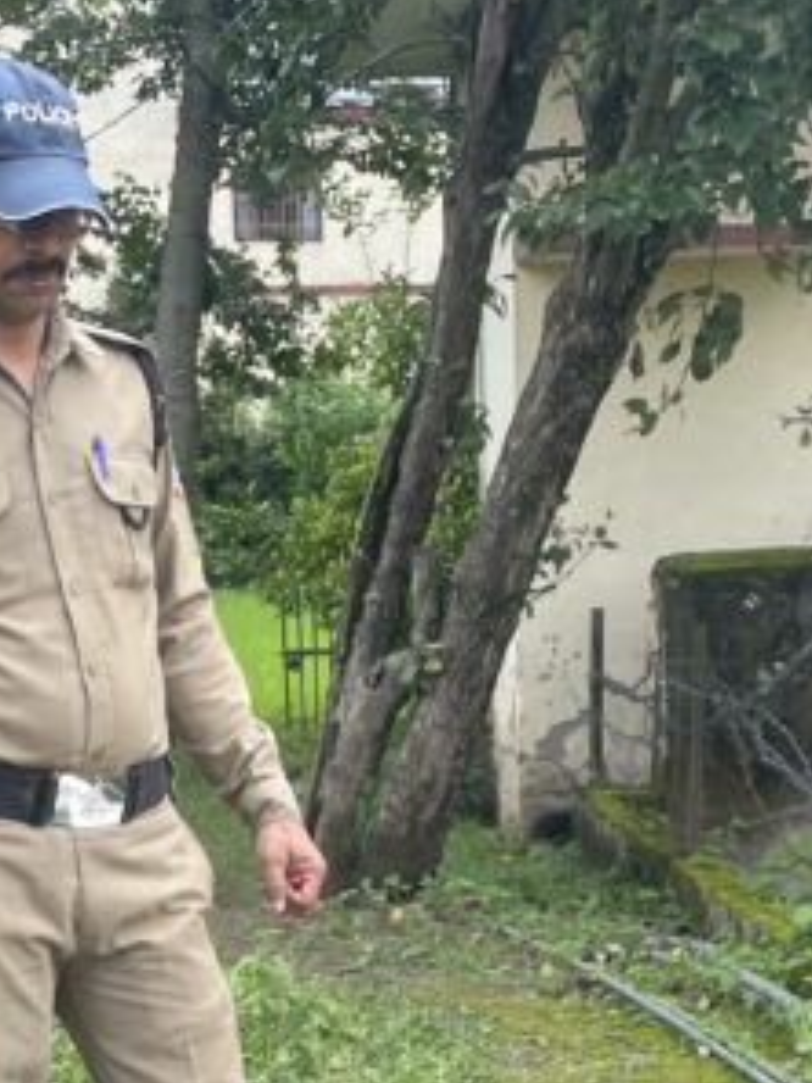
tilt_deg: -16.0
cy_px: 1379
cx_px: 347
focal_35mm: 90
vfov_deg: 20.1
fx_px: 2815
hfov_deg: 16.4
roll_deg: +1.2
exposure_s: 1/1221
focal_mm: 4.2
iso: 32
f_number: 1.6
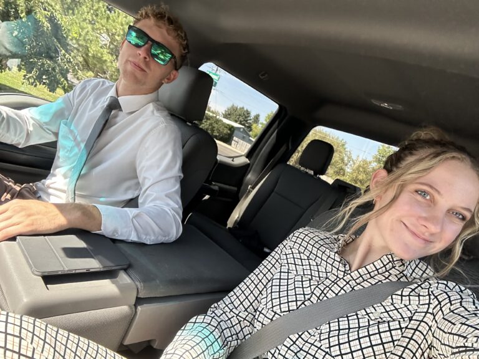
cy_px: 180
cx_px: 240
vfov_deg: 58.9
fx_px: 318
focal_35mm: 23
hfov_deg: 73.9
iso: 25
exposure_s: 1/226
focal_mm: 2.69
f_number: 1.9
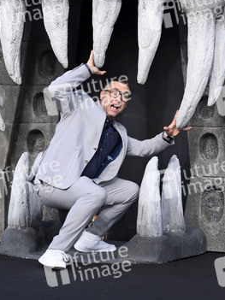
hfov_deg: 11.7
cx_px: 112
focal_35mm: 127
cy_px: 138
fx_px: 1101
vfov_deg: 15.5
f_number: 6.3
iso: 250
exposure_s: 1/250
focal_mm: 116
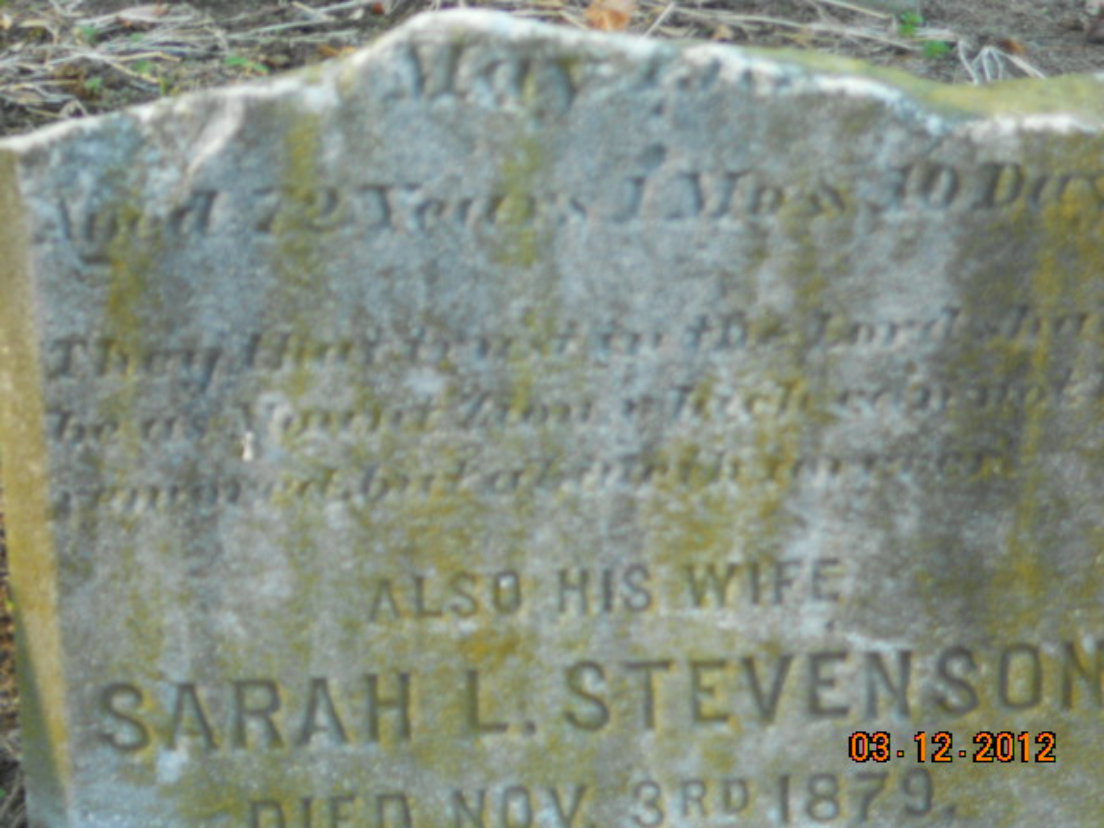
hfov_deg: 17.4
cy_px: 414
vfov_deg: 13.1
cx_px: 552
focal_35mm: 113
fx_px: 3604
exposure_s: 1/20
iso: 80
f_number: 6
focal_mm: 20.1
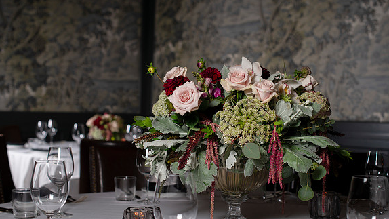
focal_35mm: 55
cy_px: 126
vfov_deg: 21.8
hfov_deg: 37.8
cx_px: 200
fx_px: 567
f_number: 4
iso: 200
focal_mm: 50
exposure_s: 1/250
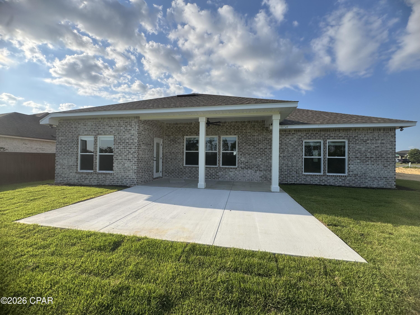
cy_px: 158
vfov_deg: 85.7
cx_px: 210
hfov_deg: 102.1
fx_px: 170
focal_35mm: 14
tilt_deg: +0.6
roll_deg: -0.8
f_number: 2.2
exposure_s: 1/1198
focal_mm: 2.22
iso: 40
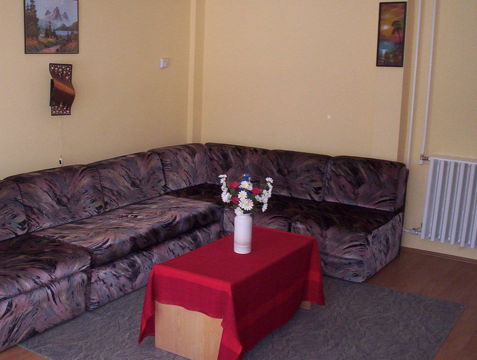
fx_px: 594
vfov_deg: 33.7
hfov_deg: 43.7
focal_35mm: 43
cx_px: 208
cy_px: 188
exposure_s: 1/60
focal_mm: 4.99
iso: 140
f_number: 4.5
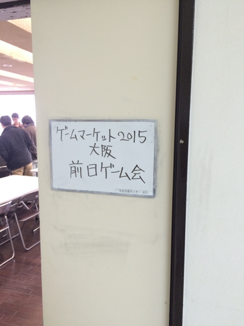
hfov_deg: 48.2
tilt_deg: -6.7
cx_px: 122
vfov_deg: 61.7
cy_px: 163
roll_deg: -1.1
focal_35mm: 29
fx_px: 273
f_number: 2.2
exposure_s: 1/30
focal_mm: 4.15
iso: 125
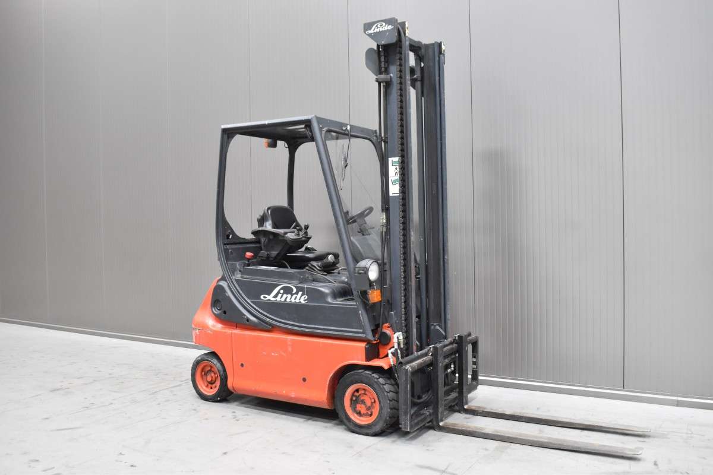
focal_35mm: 33
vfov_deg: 40.0
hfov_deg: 57.2
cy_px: 238
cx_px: 356
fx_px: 654
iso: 1600
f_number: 5
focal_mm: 22
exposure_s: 1/25
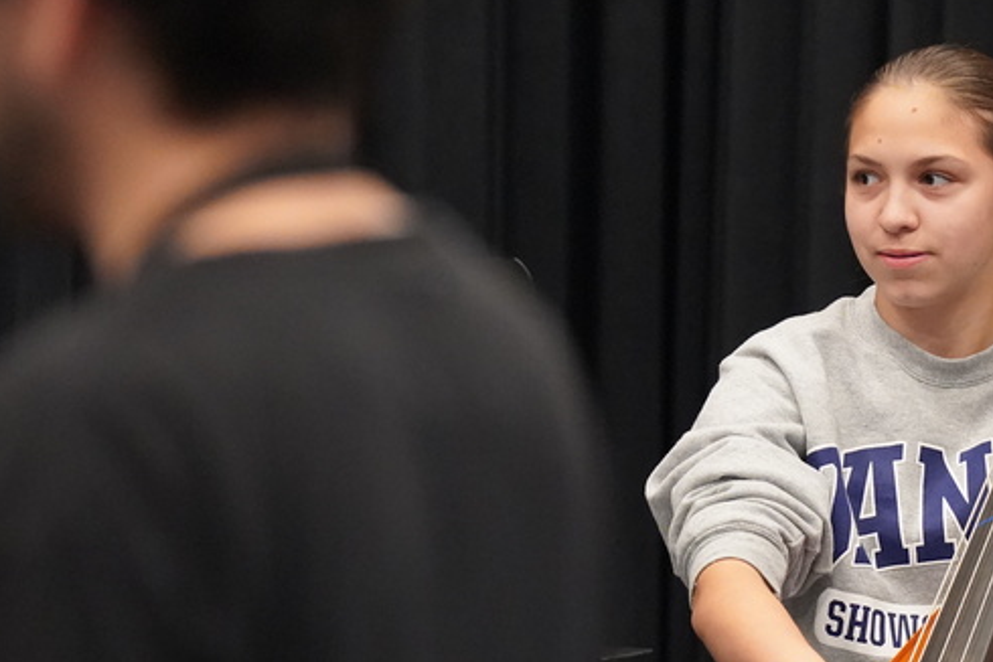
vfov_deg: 3.7
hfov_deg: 5.5
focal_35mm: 376
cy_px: 404
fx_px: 10374
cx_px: 865
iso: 10000
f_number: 4
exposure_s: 1/200
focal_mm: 180
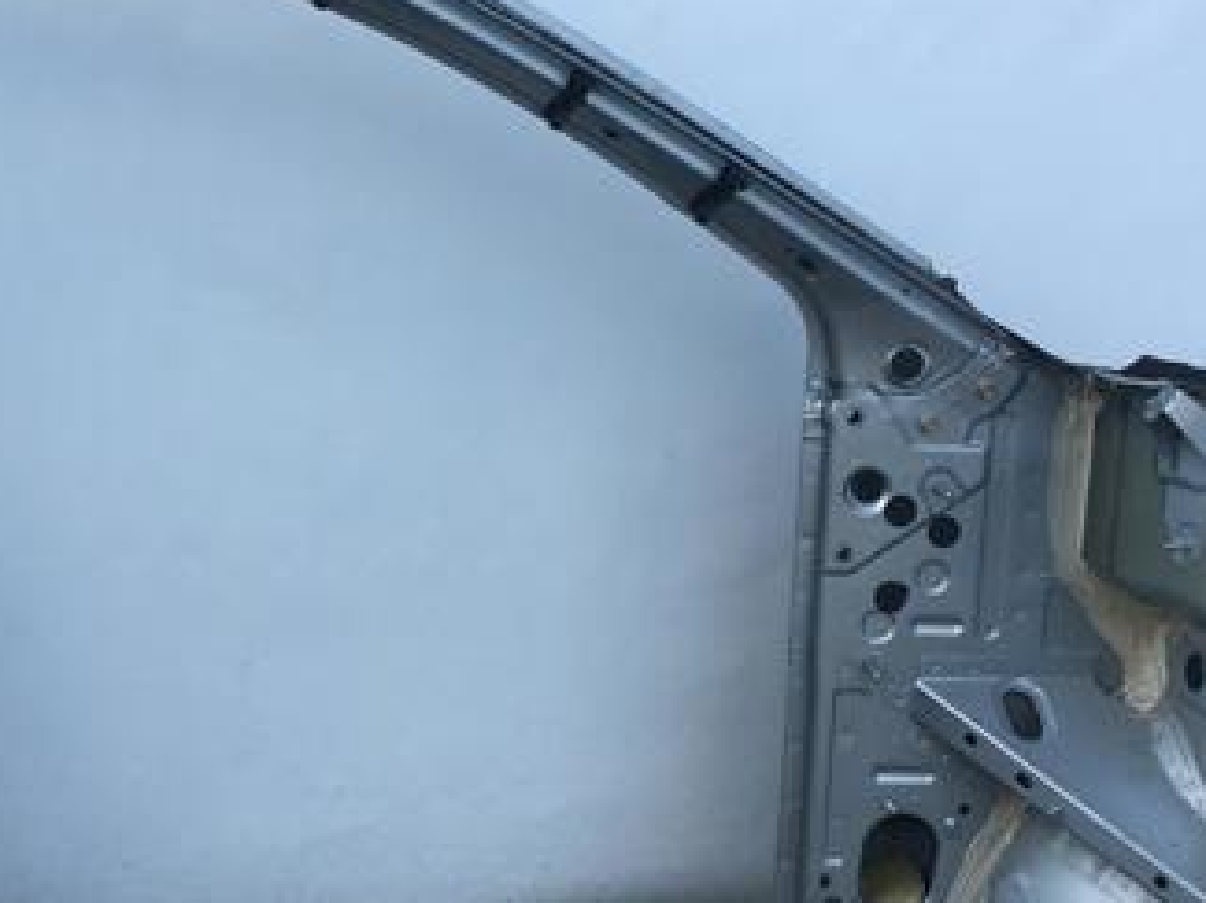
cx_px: 329
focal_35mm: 57
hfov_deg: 33.3
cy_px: 459
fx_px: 1984
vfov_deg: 25.6
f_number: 2.2
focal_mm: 4.15
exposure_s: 1/519
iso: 25
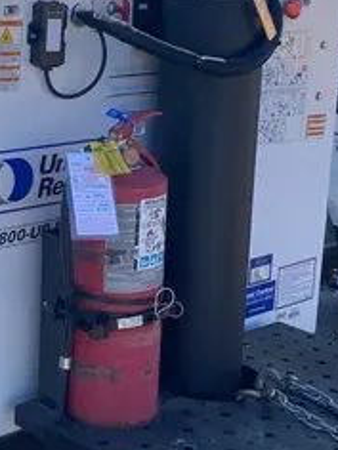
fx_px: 1133
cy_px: 144
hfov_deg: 16.8
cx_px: 61
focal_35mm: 87
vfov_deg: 22.4
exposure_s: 1/1171
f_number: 1.8
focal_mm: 3.99
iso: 20
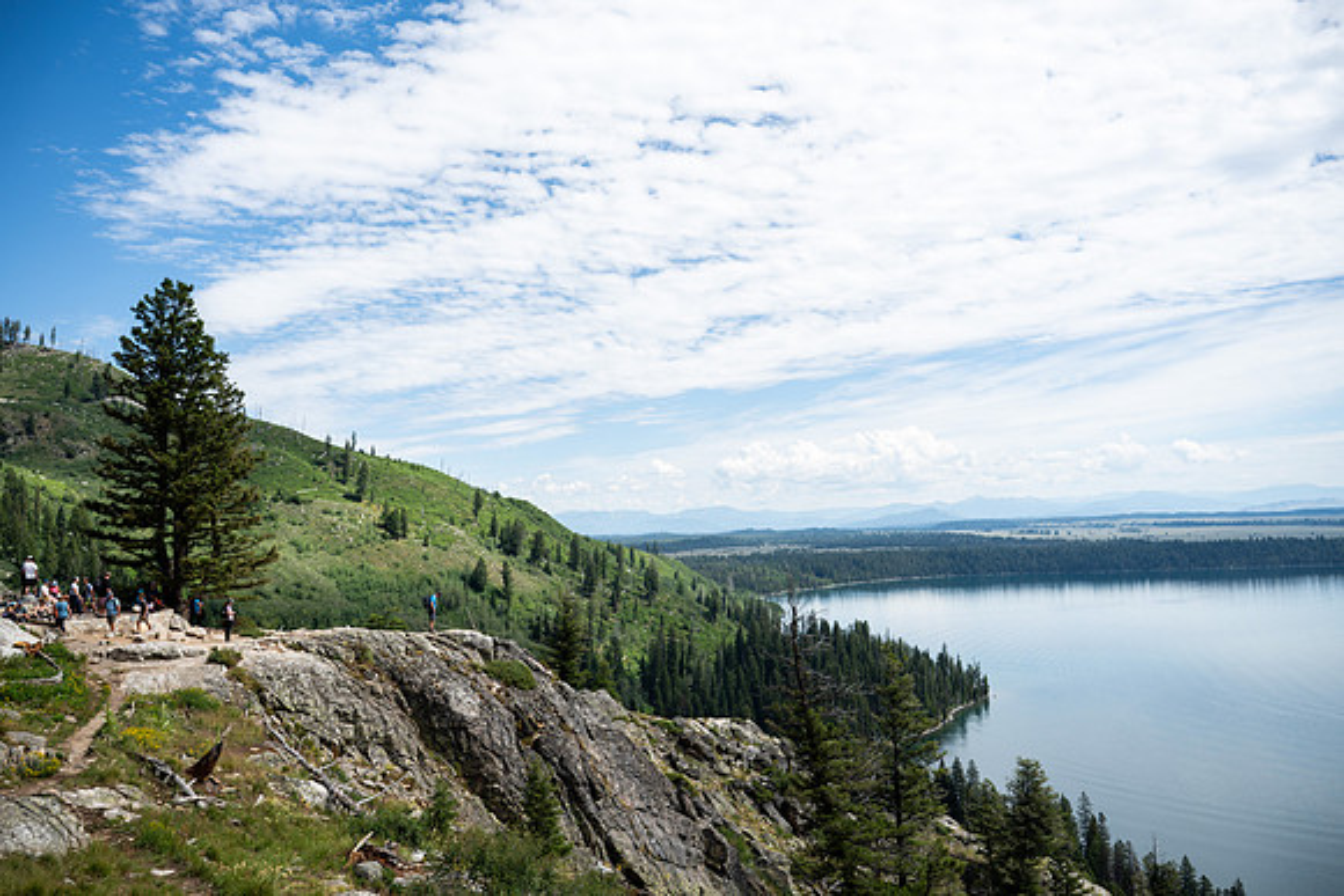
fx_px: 990
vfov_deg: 48.8
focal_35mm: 26
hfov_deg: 68.4
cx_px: 672
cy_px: 448
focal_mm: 26.5
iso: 100
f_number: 4.5
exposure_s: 1/1000
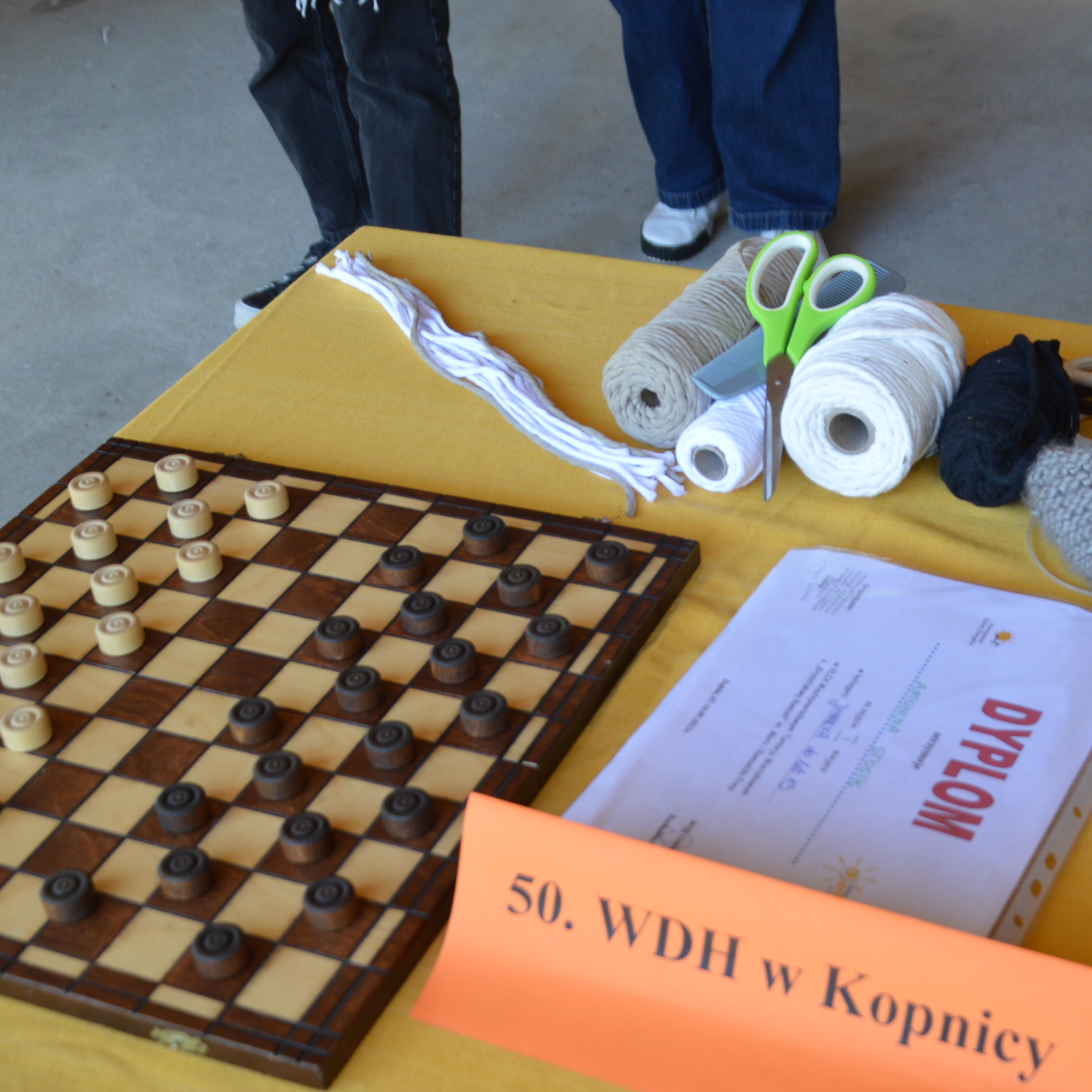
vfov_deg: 30.0
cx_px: 745
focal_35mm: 57
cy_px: 548
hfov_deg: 29.8
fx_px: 2034
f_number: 4.5
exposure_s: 1/80
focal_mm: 26
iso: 400
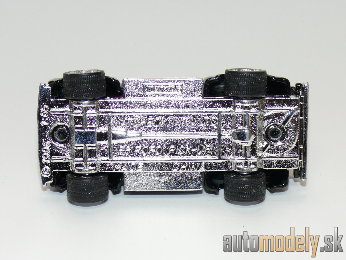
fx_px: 950
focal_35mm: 95
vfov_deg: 15.6
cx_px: 173
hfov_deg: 20.7
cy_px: 130
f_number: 4
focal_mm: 13
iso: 100
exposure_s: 1/30
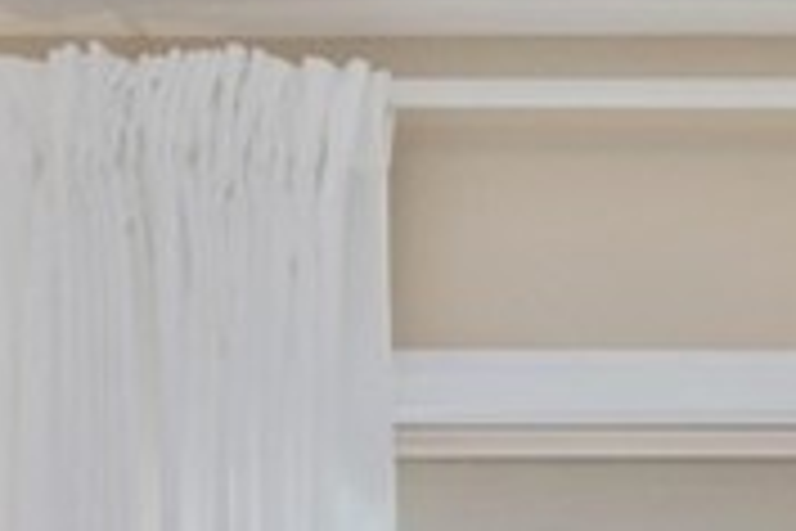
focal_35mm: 87
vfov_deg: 13.9
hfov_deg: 21.2
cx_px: 1039
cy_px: 961
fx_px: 1924
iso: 400
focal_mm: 15
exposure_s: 1/800
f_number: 5.6
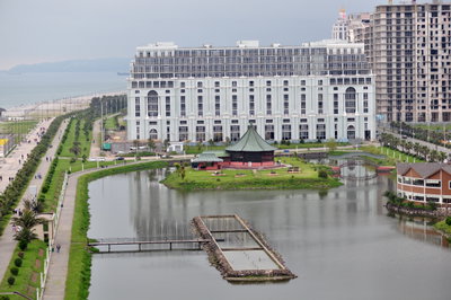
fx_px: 1502
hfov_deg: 17.1
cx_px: 226
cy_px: 150
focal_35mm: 120
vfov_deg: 11.4
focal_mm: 80
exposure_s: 1/250
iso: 500
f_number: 4
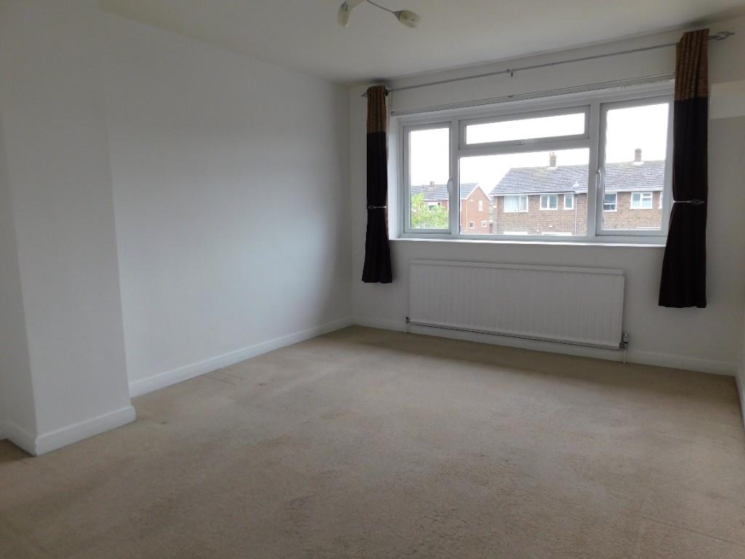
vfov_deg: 58.9
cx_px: 372
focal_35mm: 23
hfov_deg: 73.9
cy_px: 280
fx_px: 495
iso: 125
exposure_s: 1/60
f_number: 3
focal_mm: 4
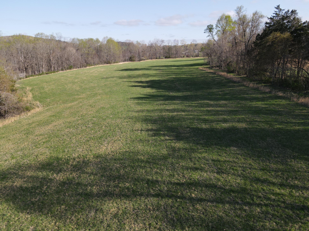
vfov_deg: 56.8
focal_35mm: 24
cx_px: 154
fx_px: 214
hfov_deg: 71.6
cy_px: 116
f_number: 2.8
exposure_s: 1/350
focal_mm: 4.5
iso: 100
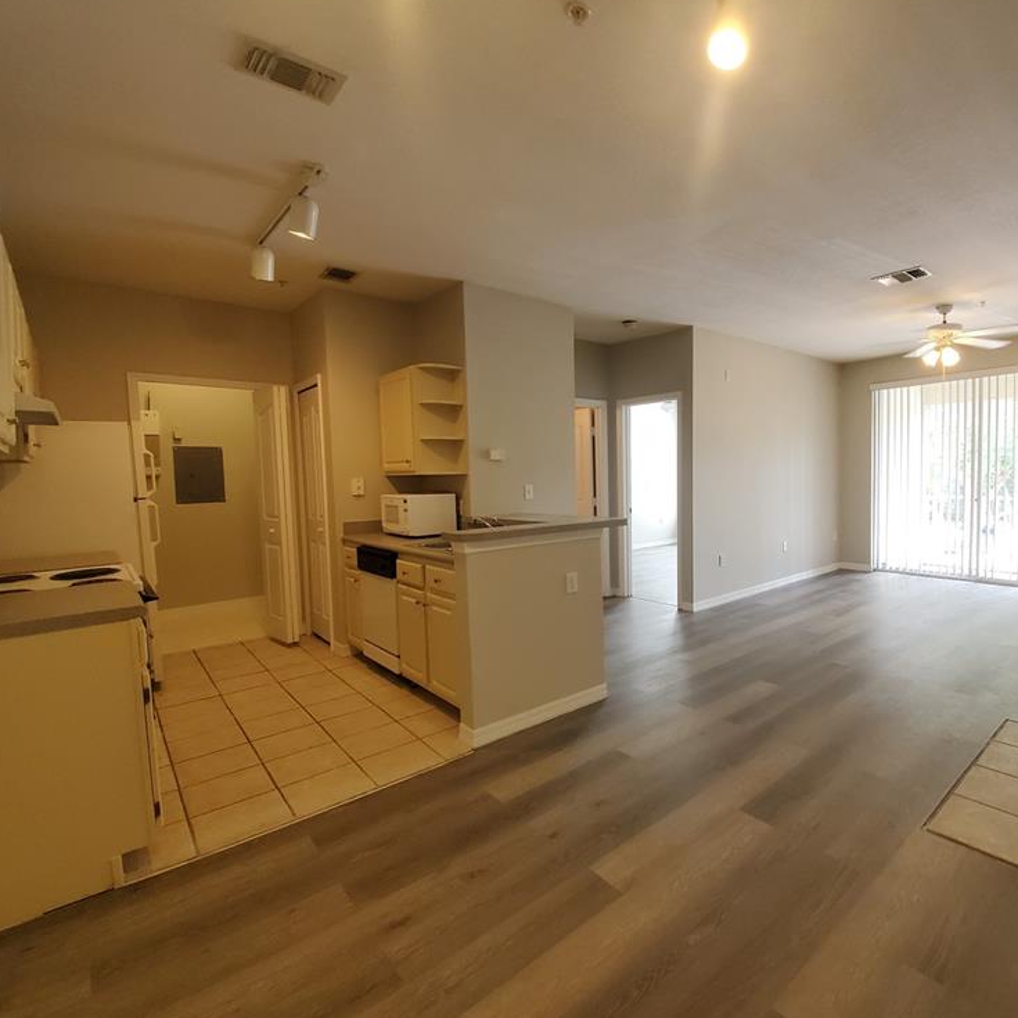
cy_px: 514
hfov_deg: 85.5
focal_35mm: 16
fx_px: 532
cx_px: 644
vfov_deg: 87.4
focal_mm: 1.8
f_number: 2.2
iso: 320
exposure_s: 1/60
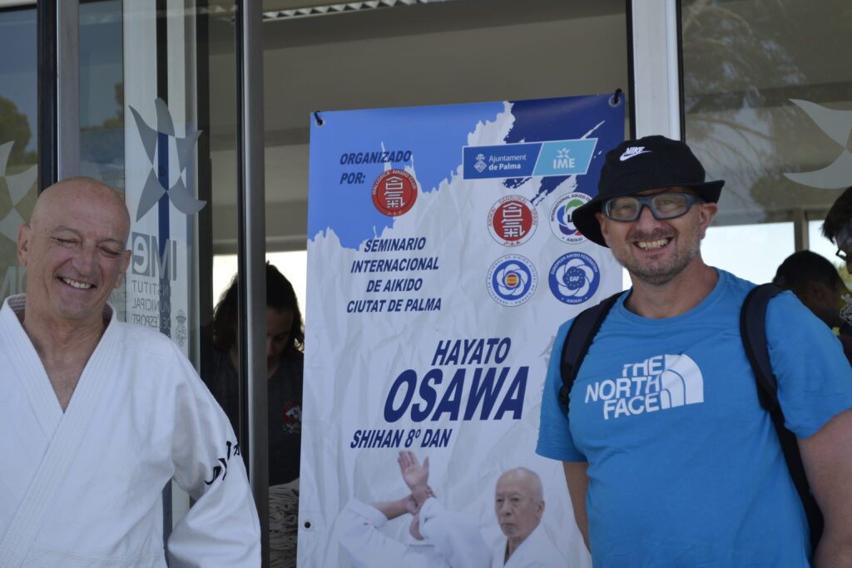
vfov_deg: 17.5
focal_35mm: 78
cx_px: 426
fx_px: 1846
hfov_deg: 26.0
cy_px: 284
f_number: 6.3
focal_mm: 52
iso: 100
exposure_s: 1/160
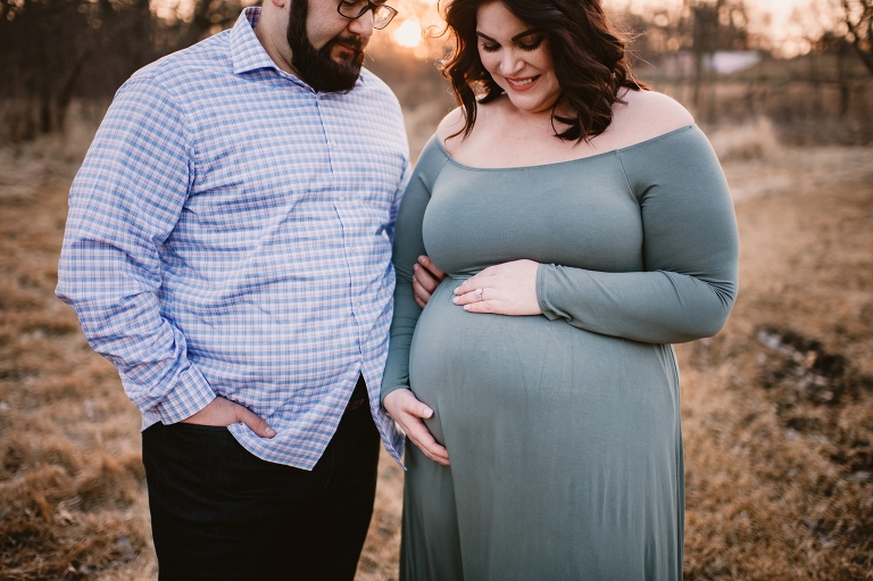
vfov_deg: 37.8
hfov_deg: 54.5
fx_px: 848
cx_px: 436
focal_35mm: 35
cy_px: 290
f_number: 1.6
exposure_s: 1/500
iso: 250
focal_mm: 35
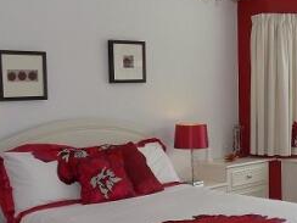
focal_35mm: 55
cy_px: 141
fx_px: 472
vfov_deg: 26.5
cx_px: 217
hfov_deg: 34.3
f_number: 3.1
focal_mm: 4
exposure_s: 1/160
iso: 80
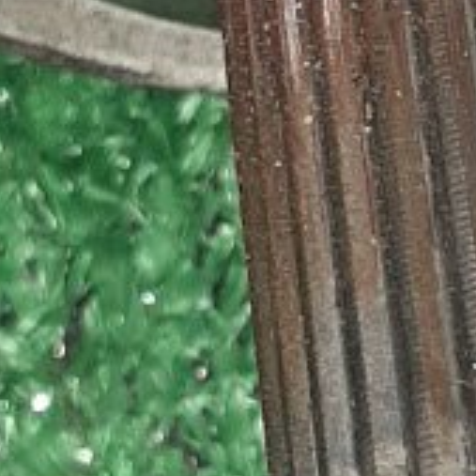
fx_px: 3049
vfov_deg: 8.9
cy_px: 56
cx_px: 476
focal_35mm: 196
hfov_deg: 8.9
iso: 171
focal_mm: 3.93
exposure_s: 1/33
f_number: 1.7
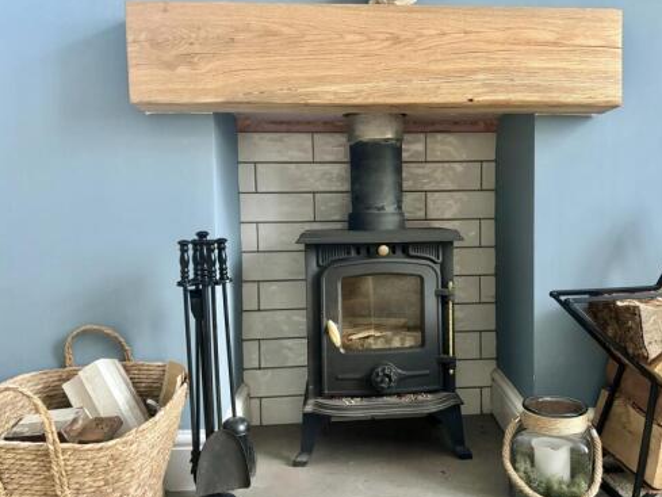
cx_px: 391
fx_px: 593
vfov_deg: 45.5
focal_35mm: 31
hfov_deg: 58.0
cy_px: 248
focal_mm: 5.96
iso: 640
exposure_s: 1/30
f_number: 1.6
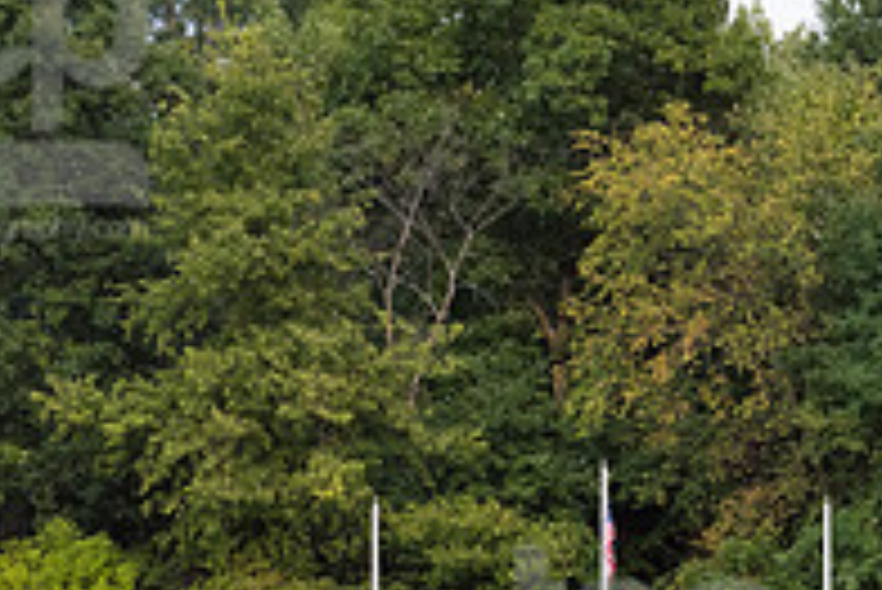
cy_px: 705
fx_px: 2942
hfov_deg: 17.0
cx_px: 652
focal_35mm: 120
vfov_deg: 11.2
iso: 2000
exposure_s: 1/640
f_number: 6.3
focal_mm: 40
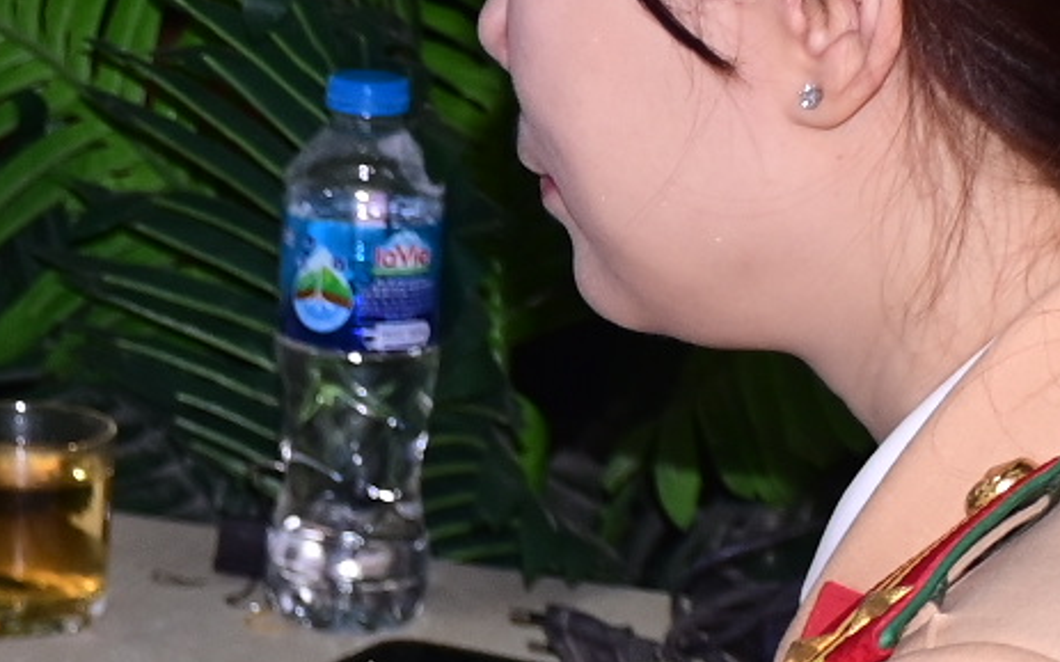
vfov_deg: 6.3
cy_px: -103
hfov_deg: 9.7
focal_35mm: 208
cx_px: -618
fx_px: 6007
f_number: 4
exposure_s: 1/200
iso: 400
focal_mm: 32
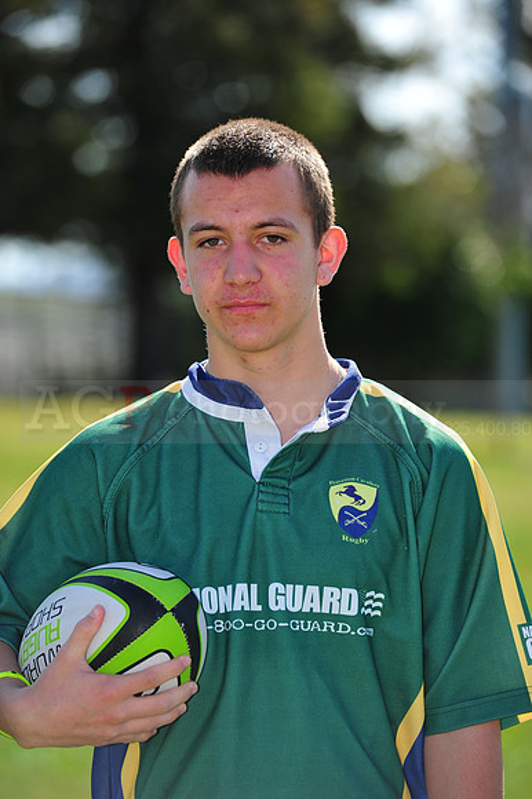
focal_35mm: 200
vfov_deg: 10.3
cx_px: 266
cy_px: 400
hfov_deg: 6.9
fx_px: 4438
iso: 200
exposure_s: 1/640
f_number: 4.5
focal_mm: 200
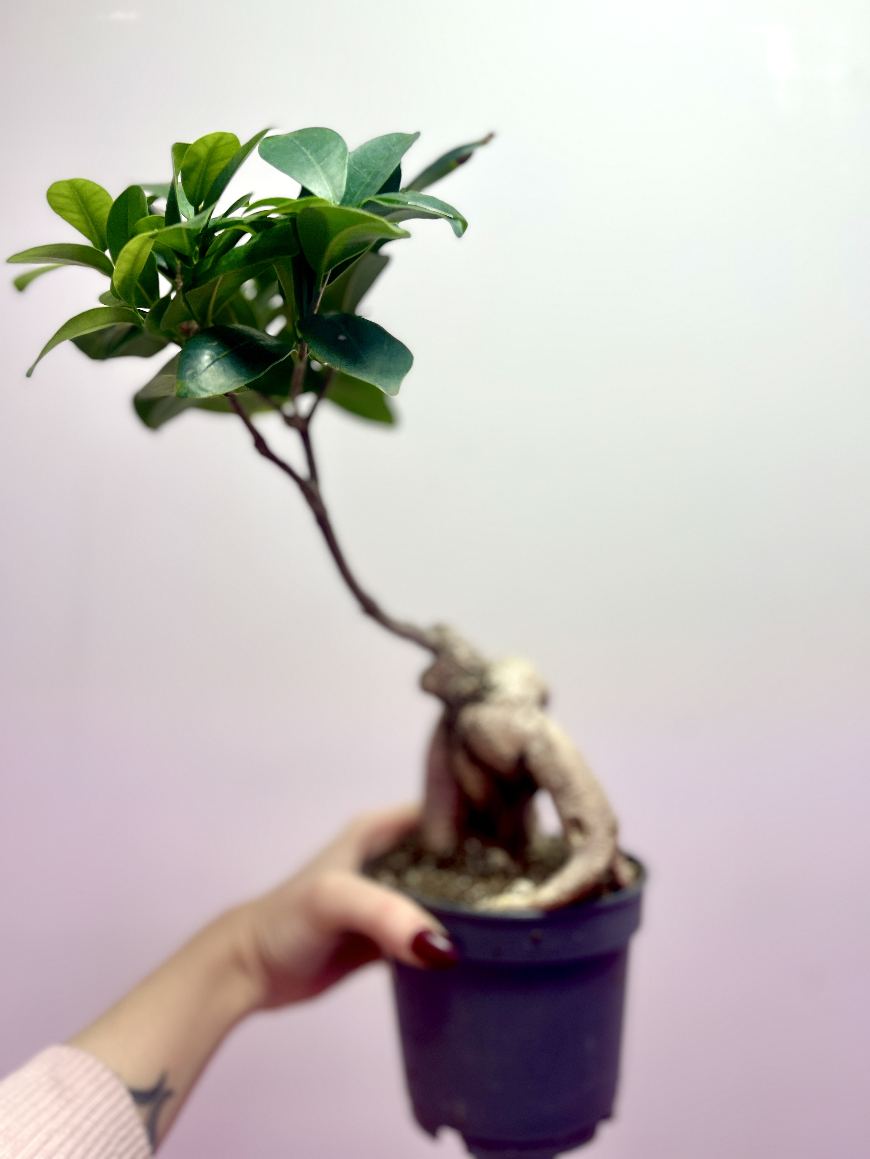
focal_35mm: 26
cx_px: 435
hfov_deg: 53.1
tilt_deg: -7.4
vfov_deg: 67.3
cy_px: 580
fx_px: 871
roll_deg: +0.9
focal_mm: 5.1
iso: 32
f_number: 1.6
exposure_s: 1/108
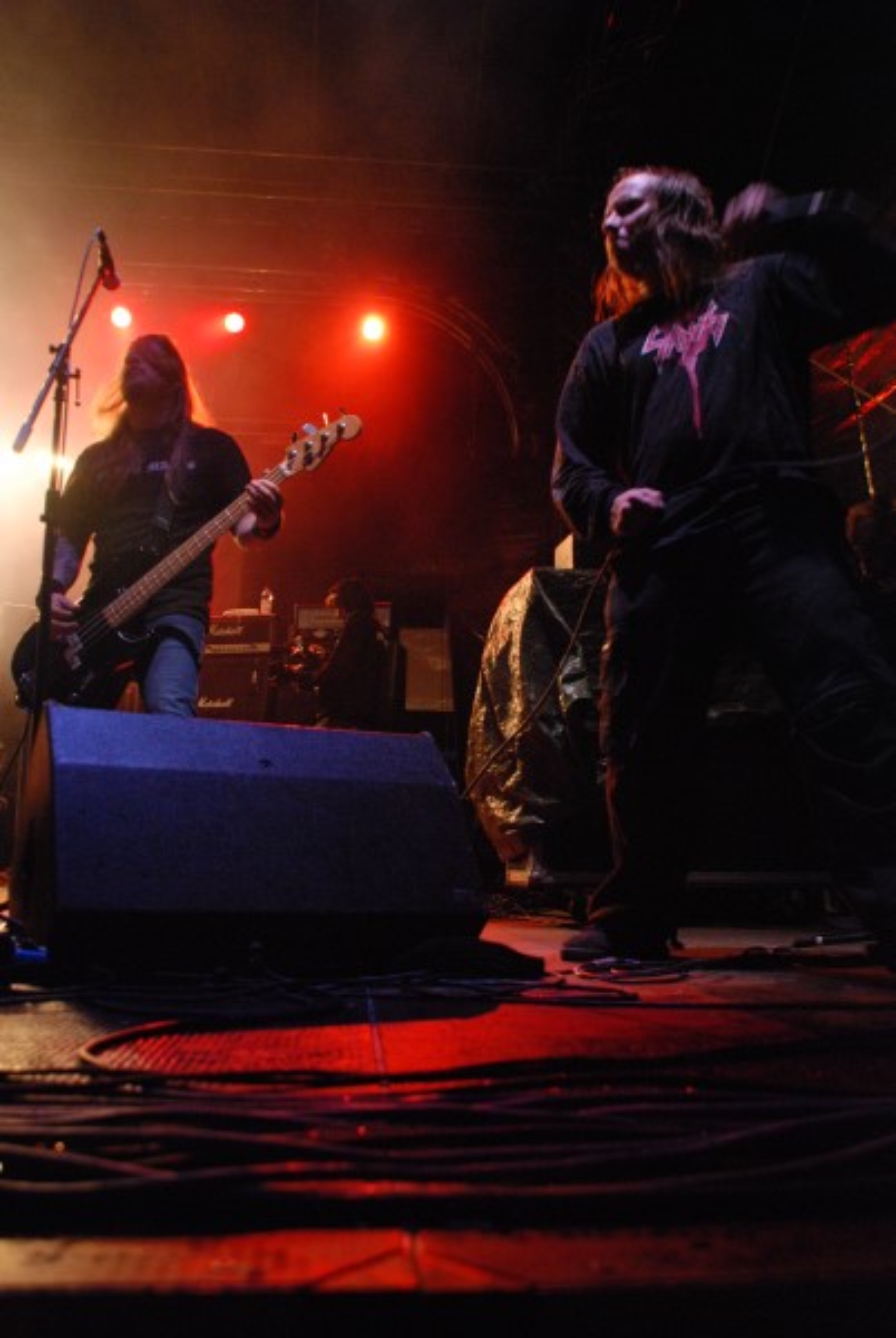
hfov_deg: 43.7
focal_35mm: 30
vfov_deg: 61.9
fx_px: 1116
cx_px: 448
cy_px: 669
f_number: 3.5
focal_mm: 20
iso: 1600
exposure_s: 1/45
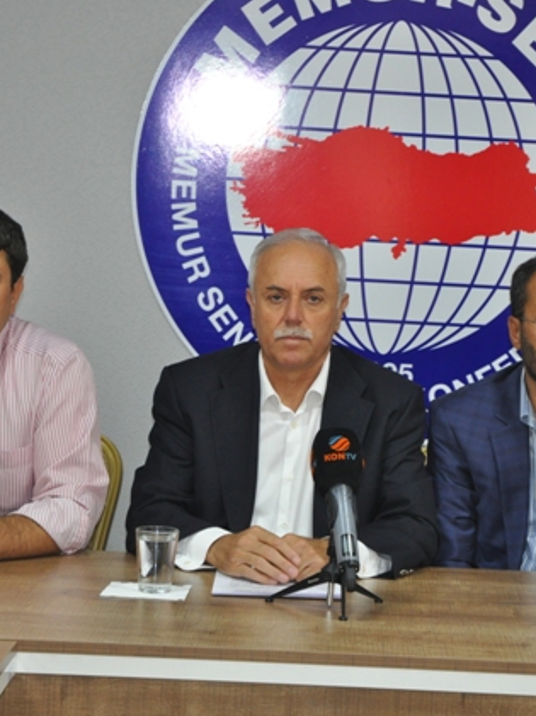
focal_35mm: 114
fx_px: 2357
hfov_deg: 12.9
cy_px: 358
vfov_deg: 17.3
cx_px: 383
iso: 800
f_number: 4.5
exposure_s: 1/60
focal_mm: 52
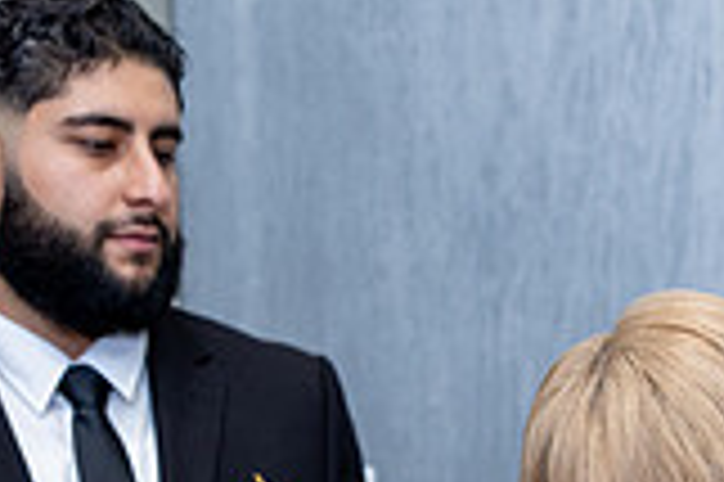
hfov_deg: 19.9
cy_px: 759
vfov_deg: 12.7
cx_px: 634
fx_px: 2029
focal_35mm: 101
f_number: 2.8
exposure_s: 1/160
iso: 1000
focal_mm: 28
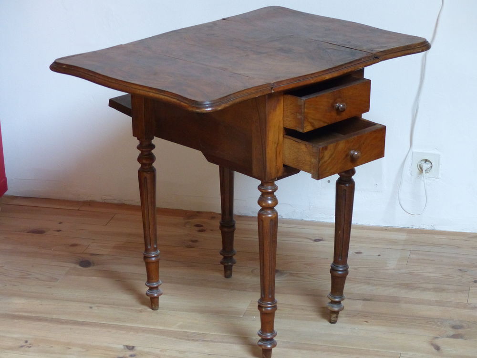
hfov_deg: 21.5
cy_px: 179
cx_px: 238
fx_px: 1254
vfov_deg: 16.2
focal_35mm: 91
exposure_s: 1/15
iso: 500
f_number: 2.8
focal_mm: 16.4
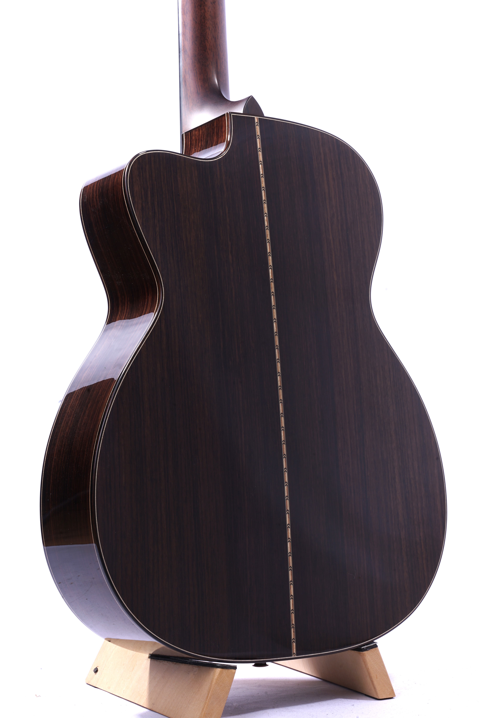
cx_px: 240
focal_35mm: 70
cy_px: 359
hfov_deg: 19.5
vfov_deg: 28.8
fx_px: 1397
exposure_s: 1/50
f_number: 22
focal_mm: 70
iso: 100
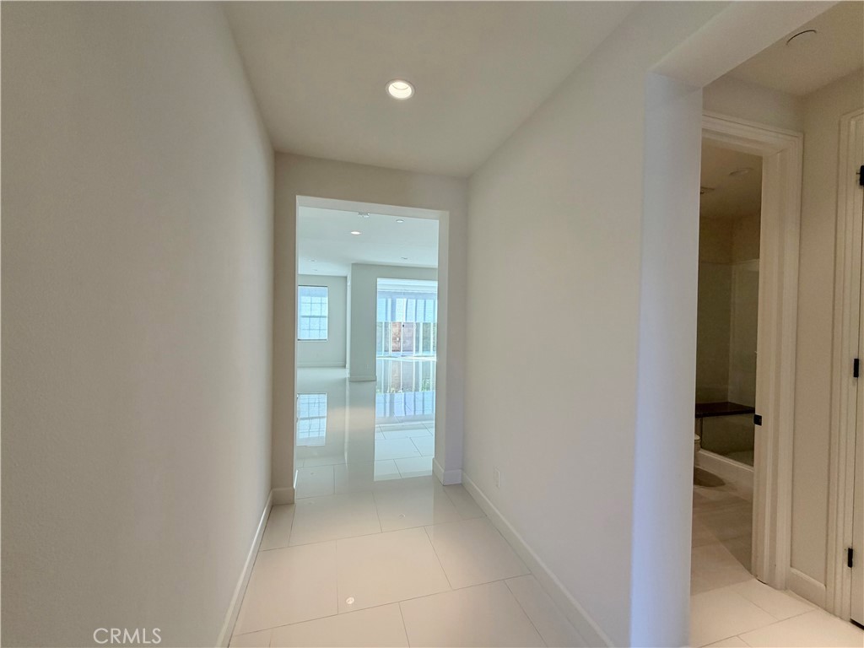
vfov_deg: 85.7
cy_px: 324
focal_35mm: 14
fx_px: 349
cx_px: 432
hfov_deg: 102.1
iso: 125
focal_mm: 2.22
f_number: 2.2
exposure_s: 1/120
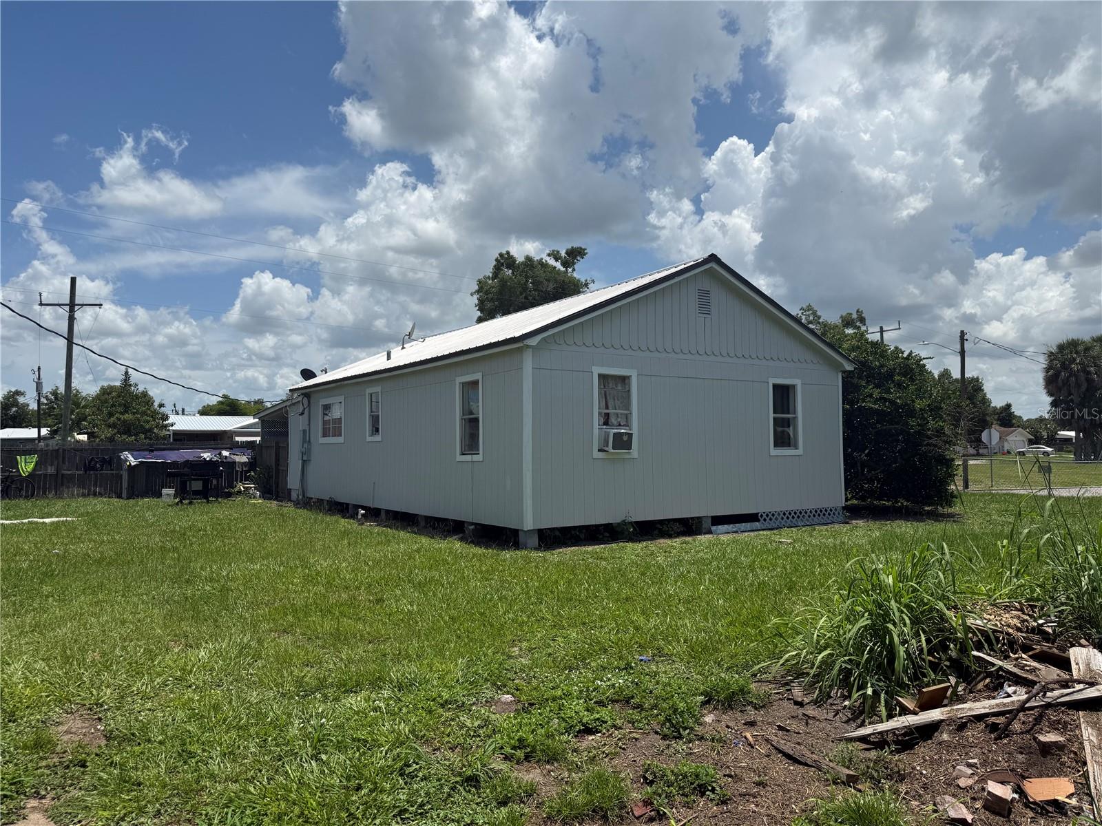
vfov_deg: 56.8
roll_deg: +0.3
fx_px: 764
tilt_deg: +2.4
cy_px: 413
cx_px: 551
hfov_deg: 71.6
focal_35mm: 24
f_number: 1.78
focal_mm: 6.76
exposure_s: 1/8130
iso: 80
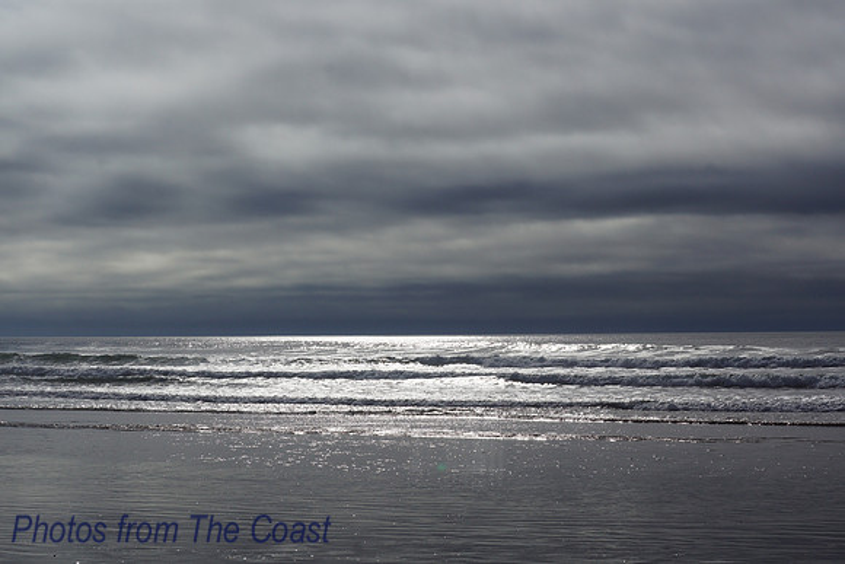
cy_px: 282
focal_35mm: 82
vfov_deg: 16.6
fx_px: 1937
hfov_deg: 24.6
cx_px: 422
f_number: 13
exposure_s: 1/800
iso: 100
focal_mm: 55
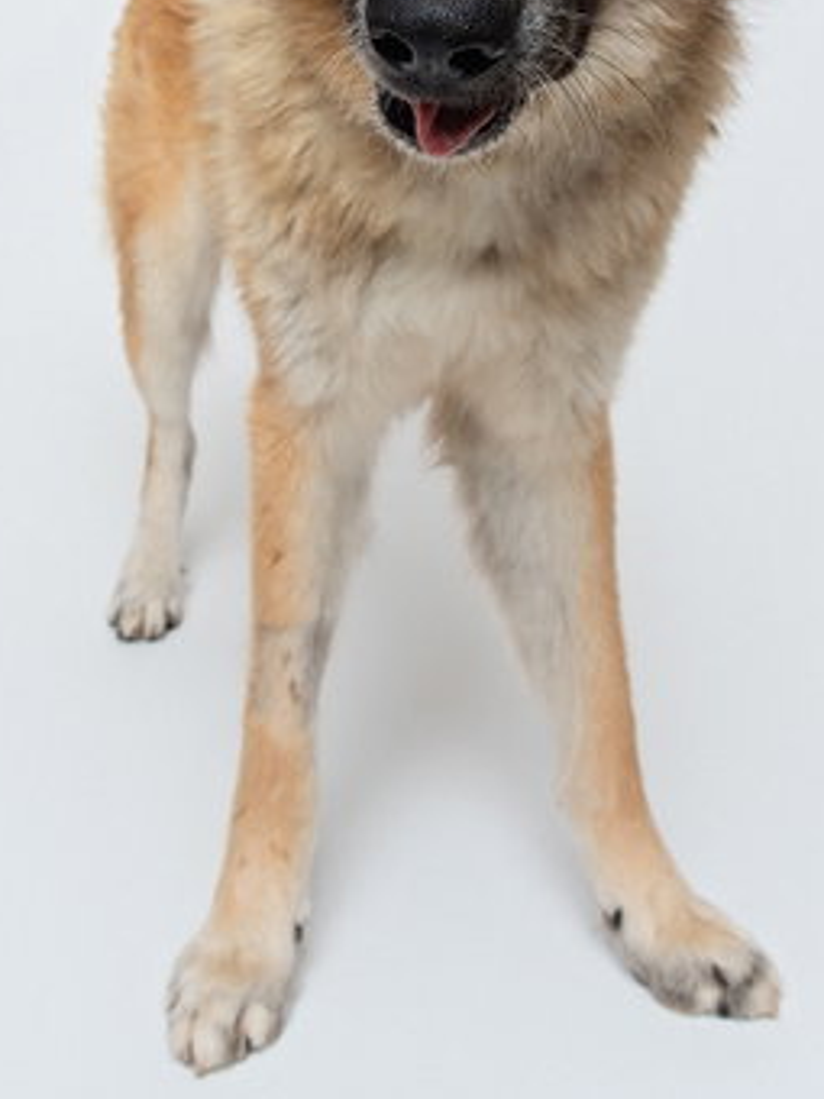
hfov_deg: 39.6
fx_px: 1143
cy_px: 150
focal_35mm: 36
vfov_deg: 47.2
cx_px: 449
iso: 160
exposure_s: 1/250
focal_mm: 17
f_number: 5.6
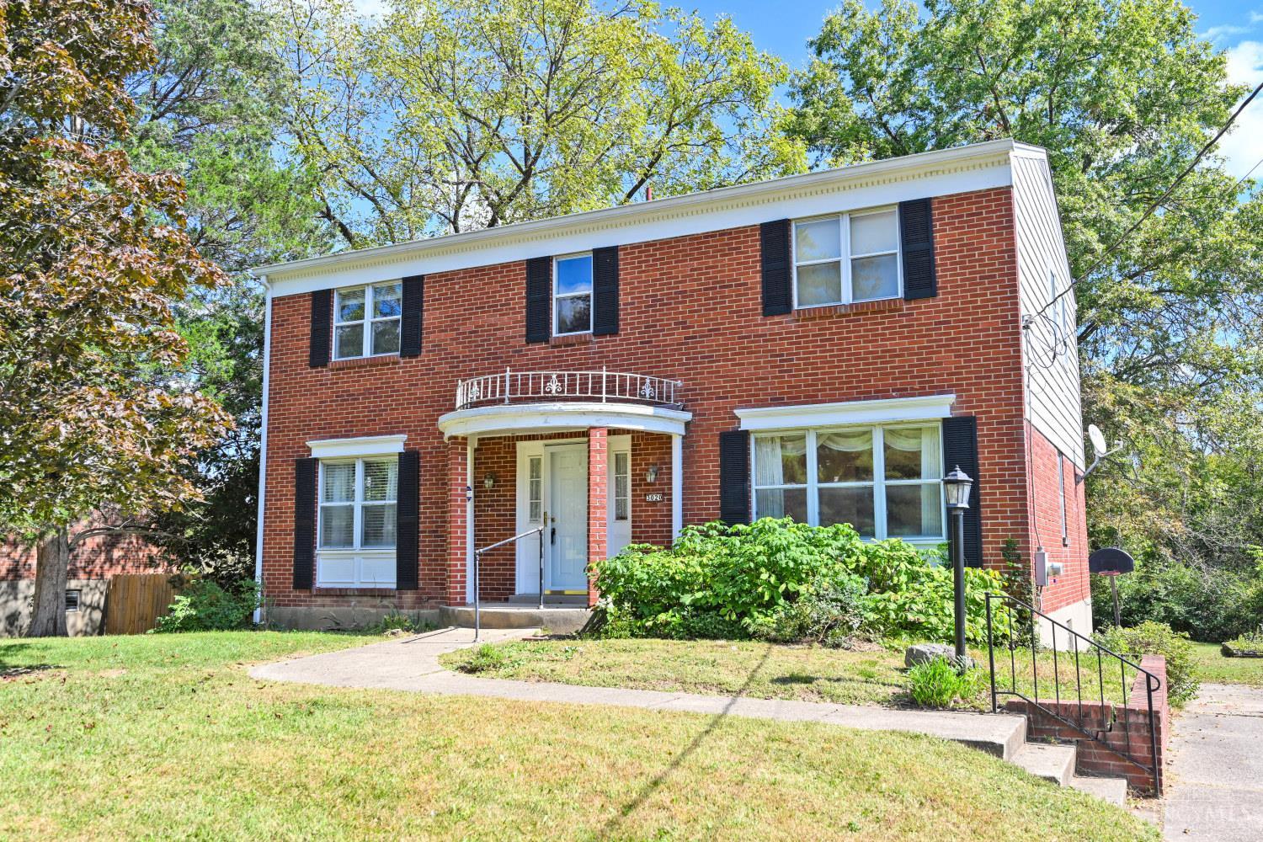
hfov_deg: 61.9
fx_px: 1052
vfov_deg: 43.6
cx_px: 632
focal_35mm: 30
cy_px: 421
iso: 100
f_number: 5.6
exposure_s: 1/250
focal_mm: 30
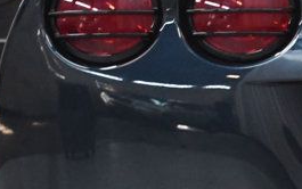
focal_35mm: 189
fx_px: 1557
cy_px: 122
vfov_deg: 7.0
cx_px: 516
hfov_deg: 10.5
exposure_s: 1/125
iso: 3200
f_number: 4
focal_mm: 32
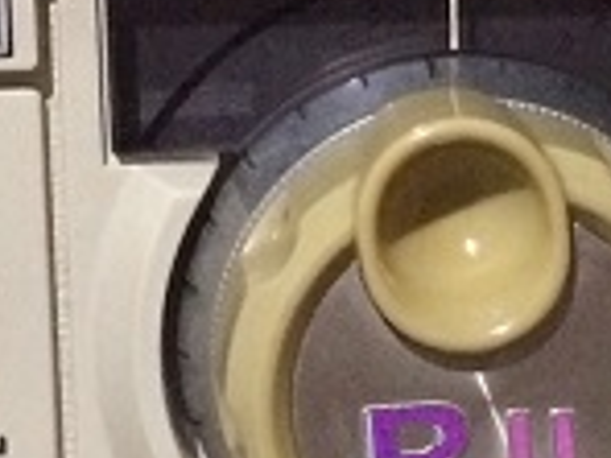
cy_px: 116
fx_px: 2771
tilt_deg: -13.8
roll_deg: +1.2
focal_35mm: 157
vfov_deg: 9.4
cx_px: 244
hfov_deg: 12.6
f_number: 2.2
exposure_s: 1/15
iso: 400
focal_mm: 4.15
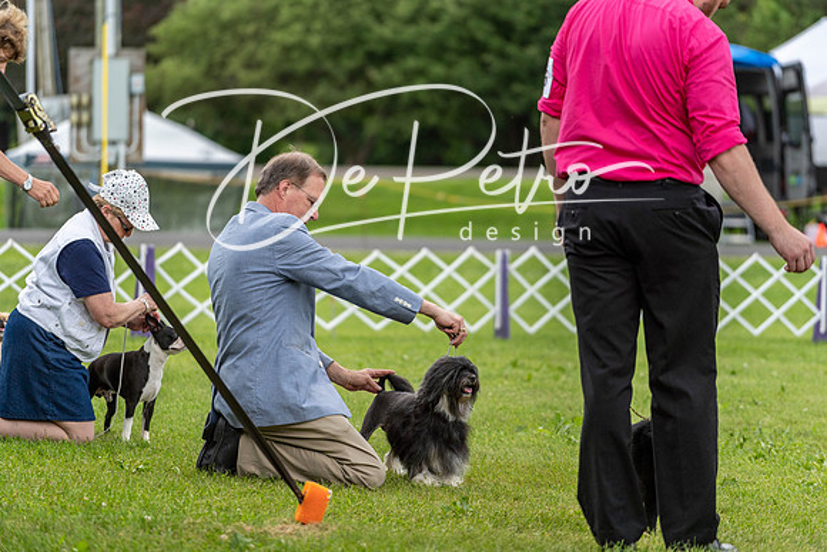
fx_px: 4320
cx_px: 414
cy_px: 276
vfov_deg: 7.3
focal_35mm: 188
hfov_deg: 10.9
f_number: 4
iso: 320
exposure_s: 1/1000
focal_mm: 188
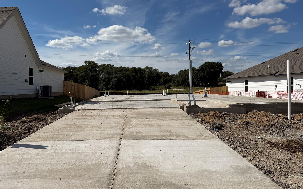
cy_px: 90
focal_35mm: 28
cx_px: 139
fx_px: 231
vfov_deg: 44.5
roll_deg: +1.3
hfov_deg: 66.4
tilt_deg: -1.3
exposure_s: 1/14286
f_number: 1.78
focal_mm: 6.76
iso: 80
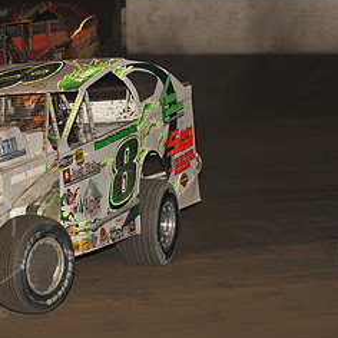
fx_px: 2419
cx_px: -32
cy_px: 106
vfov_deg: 8.0
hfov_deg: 7.9
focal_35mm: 219
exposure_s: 1/320
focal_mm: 105
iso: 1250
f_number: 6.3
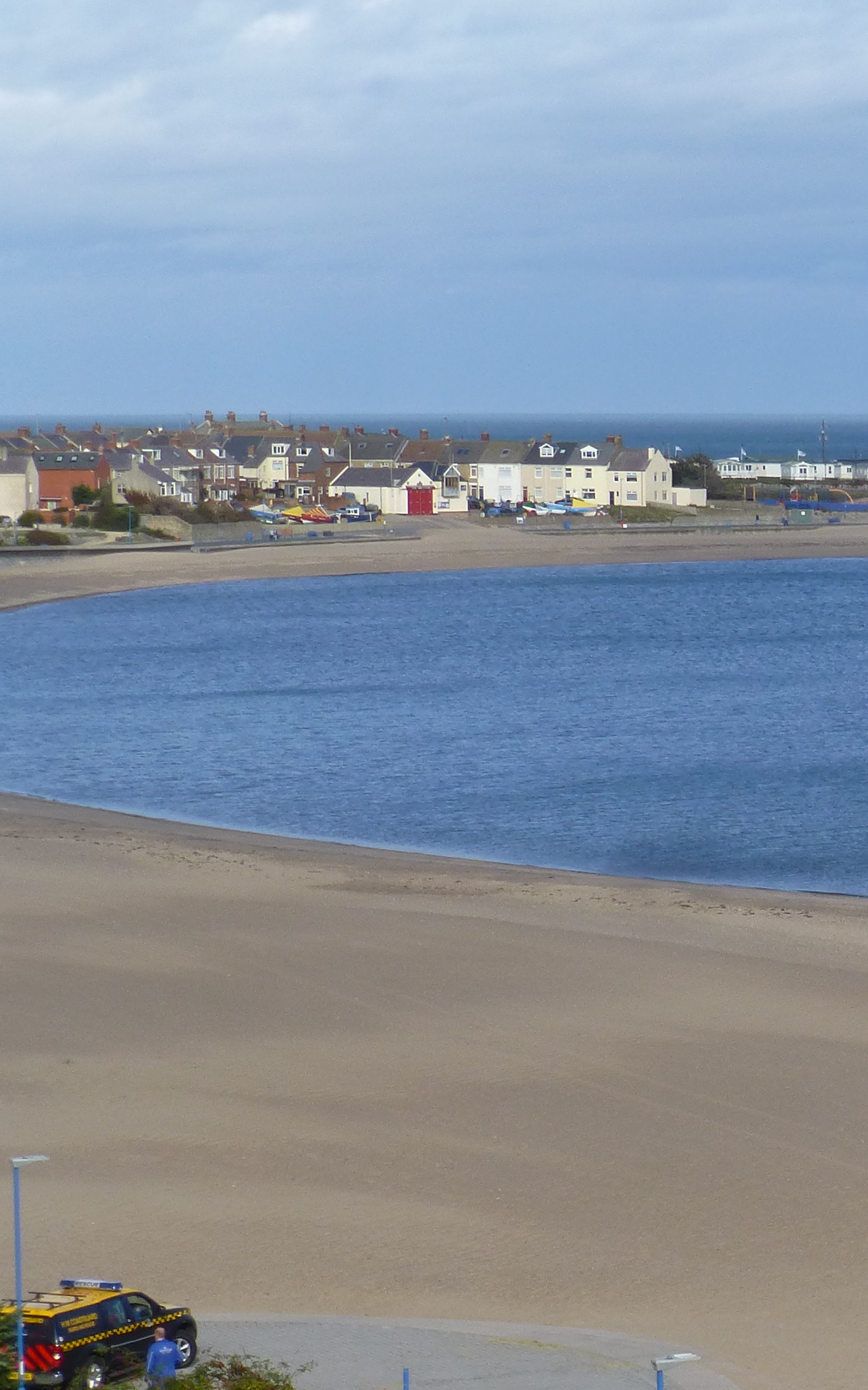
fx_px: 5300
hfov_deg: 9.1
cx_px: 1318
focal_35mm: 140
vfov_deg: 14.9
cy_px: 872
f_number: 4.9
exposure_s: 1/640
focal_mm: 11.7
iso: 100
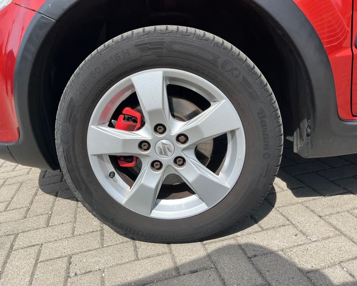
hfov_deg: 62.1
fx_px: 296
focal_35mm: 28
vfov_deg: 51.5
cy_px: 140
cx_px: 165
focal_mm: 5.1
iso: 50
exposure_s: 1/2967
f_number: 1.6
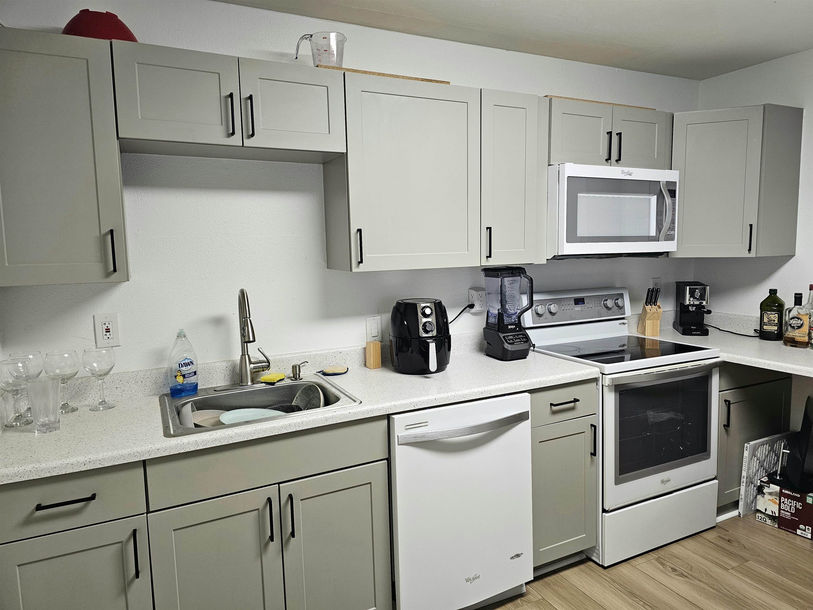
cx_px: 406
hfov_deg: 73.9
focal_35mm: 23
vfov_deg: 58.9
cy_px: 305
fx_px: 540
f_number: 1.7
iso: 200
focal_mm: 6.3
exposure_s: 1/120
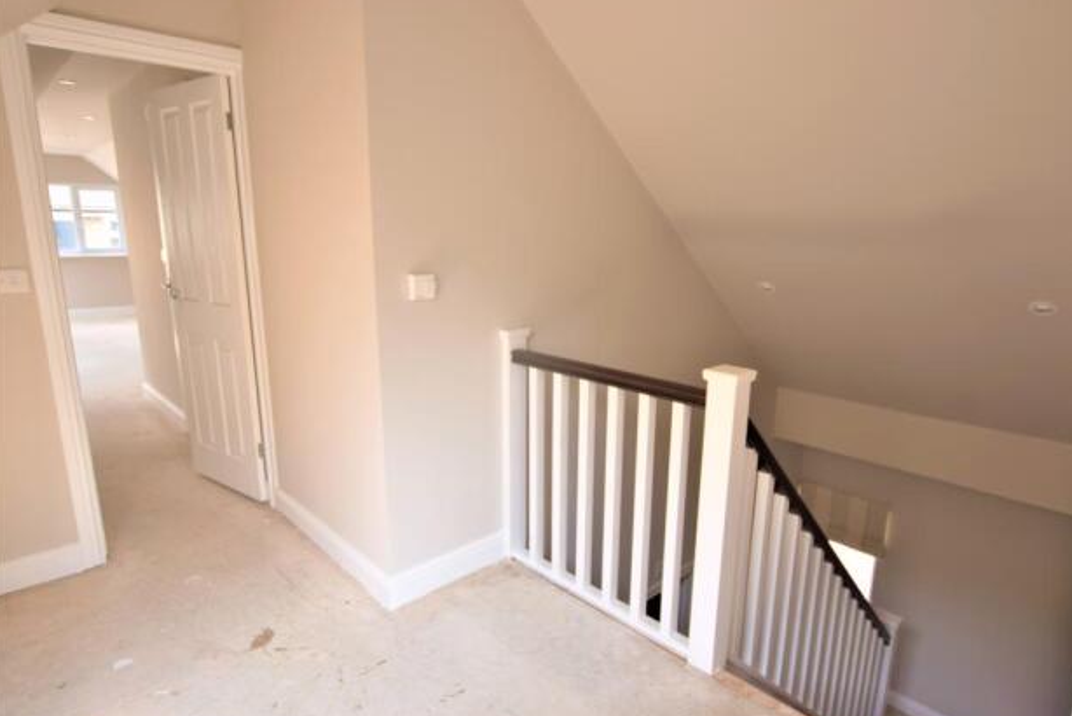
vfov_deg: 73.8
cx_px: 565
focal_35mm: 16
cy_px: 362
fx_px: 477
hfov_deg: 96.6
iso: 280
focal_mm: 10
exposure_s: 1/125
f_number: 3.5
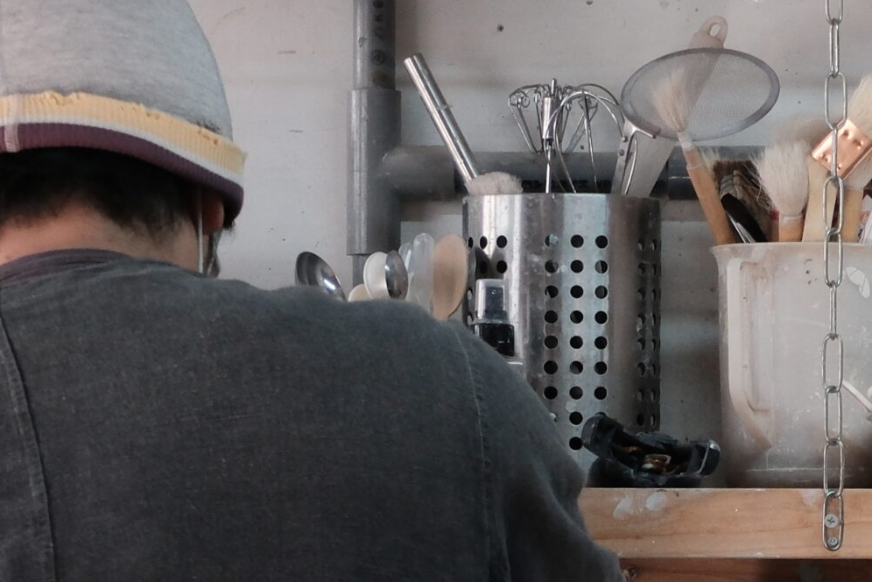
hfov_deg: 7.5
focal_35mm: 273
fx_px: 6612
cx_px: 895
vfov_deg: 5.0
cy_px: 812
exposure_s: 1/140
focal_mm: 45
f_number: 5.6
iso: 1000
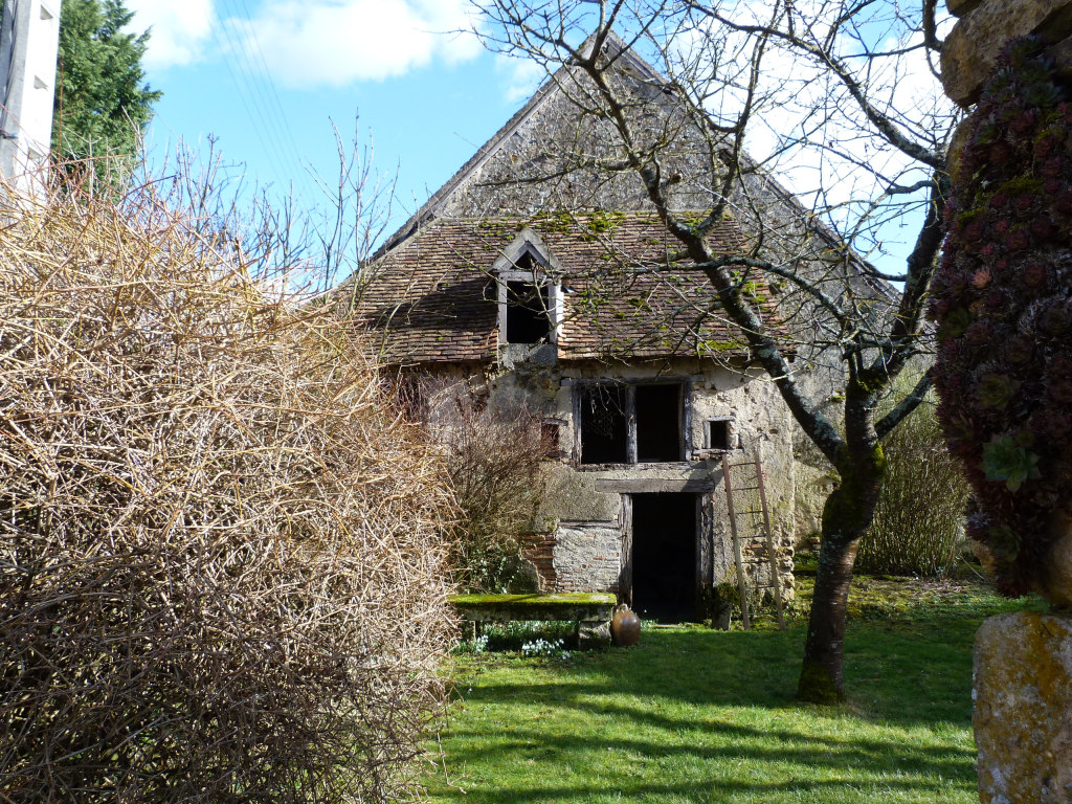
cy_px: 402
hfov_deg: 69.4
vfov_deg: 54.9
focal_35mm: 25
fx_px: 774
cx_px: 536
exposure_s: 1/200
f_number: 4
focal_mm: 4.5
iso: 80
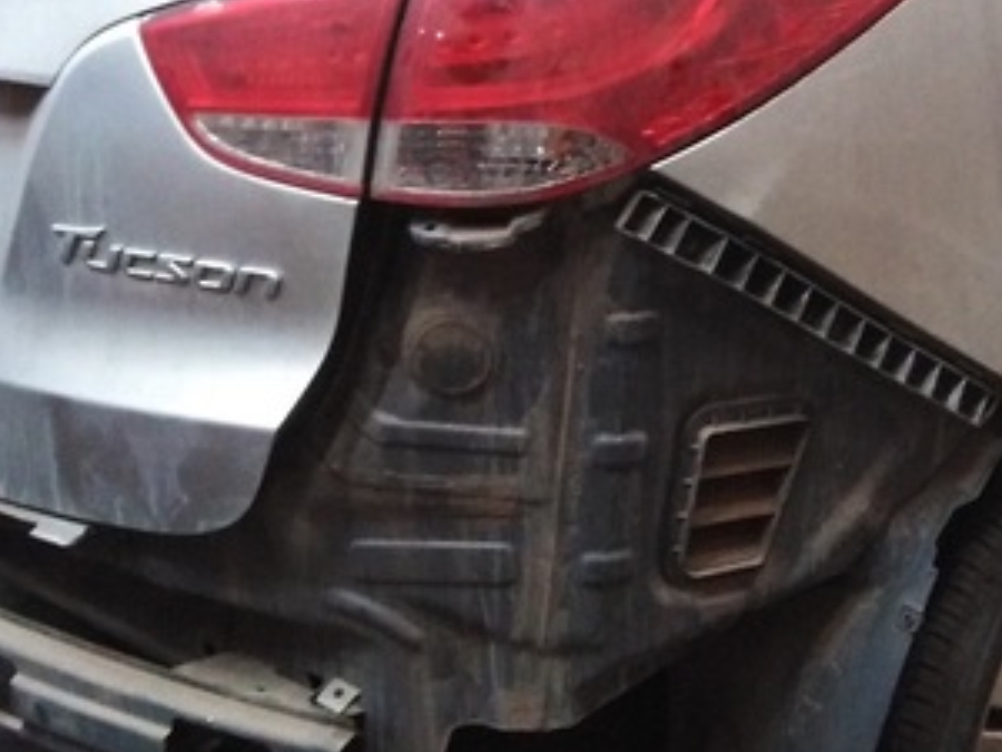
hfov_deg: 30.6
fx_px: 1824
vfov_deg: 23.2
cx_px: 625
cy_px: 257
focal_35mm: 63
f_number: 2.2
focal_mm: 3.46
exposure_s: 1/17.1
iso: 782
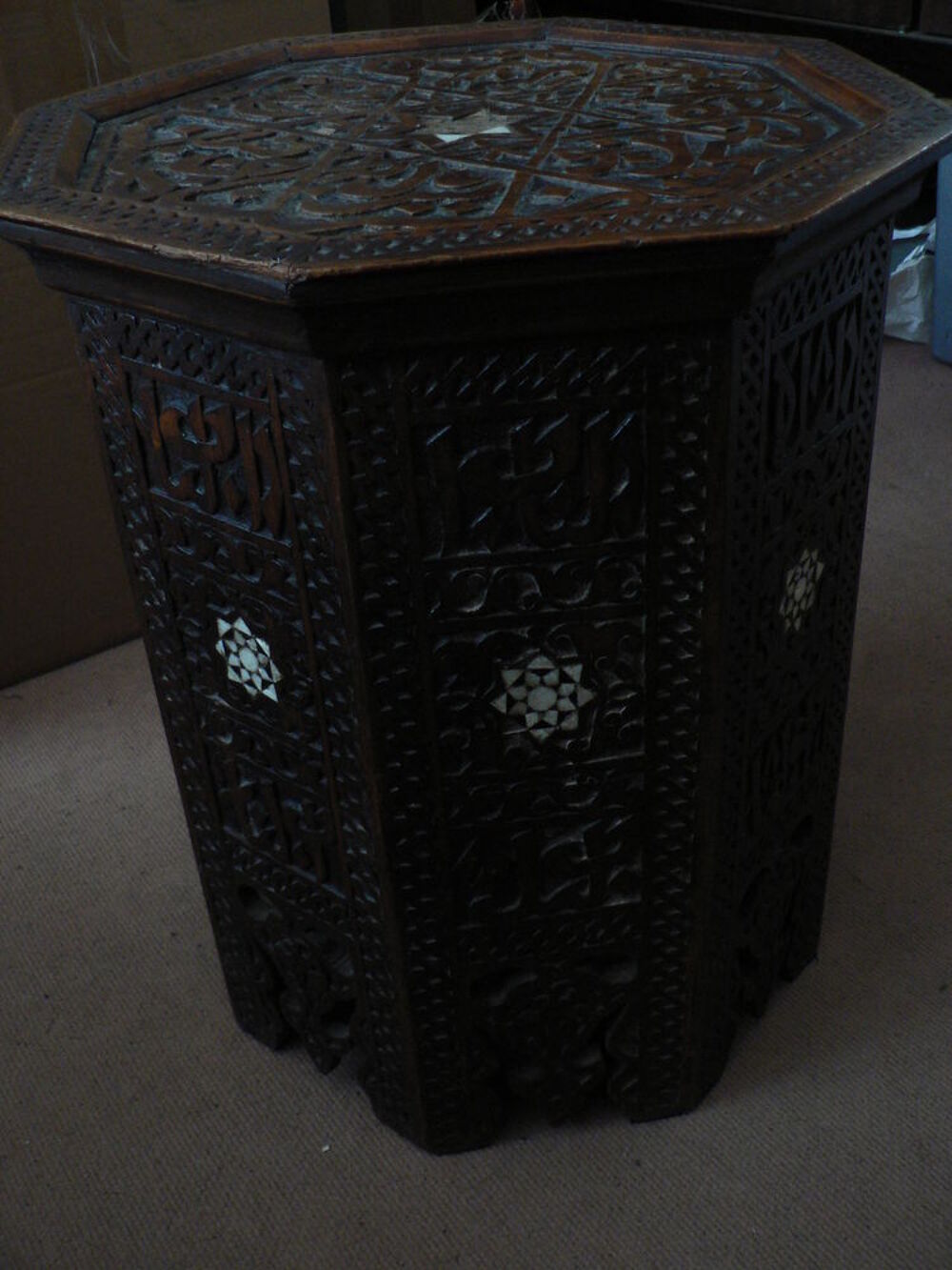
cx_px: 476
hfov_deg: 39.7
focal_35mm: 36
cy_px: 635
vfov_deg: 51.4
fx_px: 1320
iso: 200
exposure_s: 1/30
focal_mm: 6
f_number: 2.8
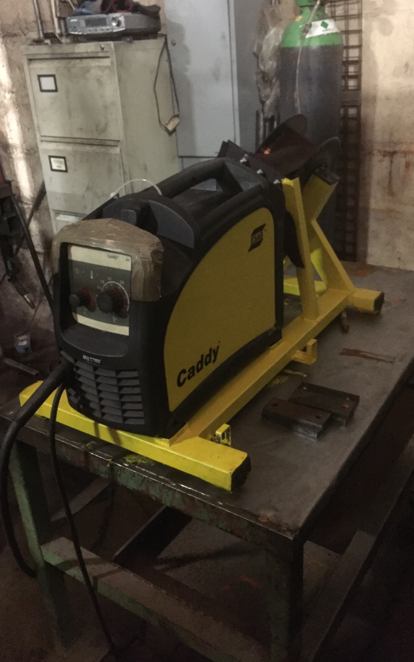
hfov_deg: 39.4
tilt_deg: -25.5
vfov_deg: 59.6
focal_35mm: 32
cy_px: 321
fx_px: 578
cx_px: 218
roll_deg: +2.8
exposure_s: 1/17
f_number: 2.2
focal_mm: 4.15
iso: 1000
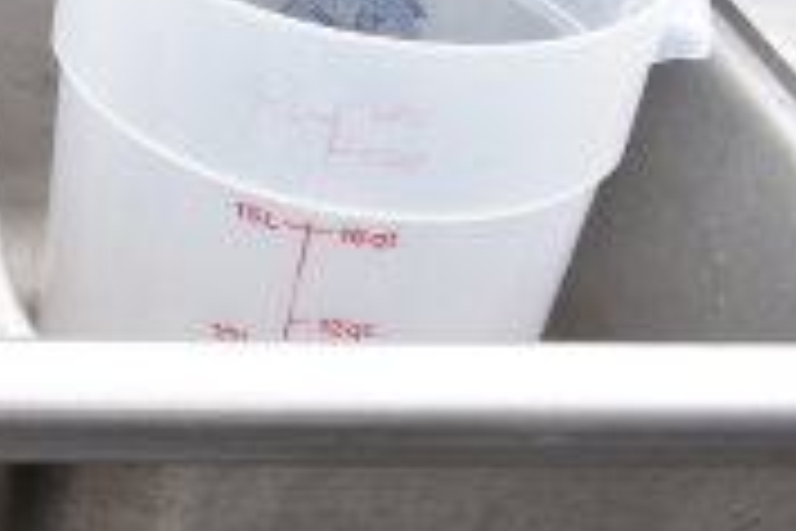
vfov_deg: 14.4
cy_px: -61
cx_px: -531
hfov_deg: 18.4
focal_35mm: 93
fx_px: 2056
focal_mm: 18
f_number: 6.3
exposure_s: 1/160
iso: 200
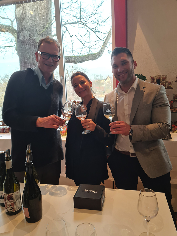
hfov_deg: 51.4
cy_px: 114
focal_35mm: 27
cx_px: 89
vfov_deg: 65.3
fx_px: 184
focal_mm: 5.4
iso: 320
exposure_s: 1/50
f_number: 1.8
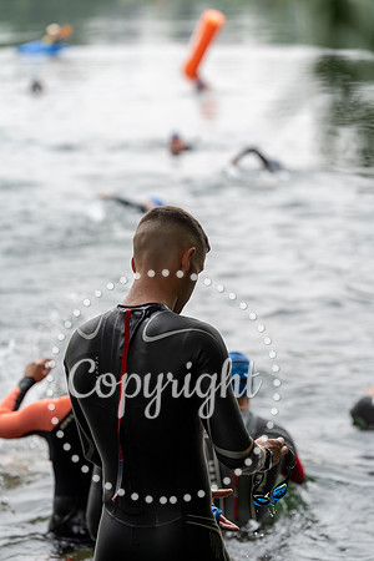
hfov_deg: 10.5
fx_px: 2026
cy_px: 280
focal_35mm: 130
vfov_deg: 15.8
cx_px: 187
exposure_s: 1/800
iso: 1000
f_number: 4
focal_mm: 130
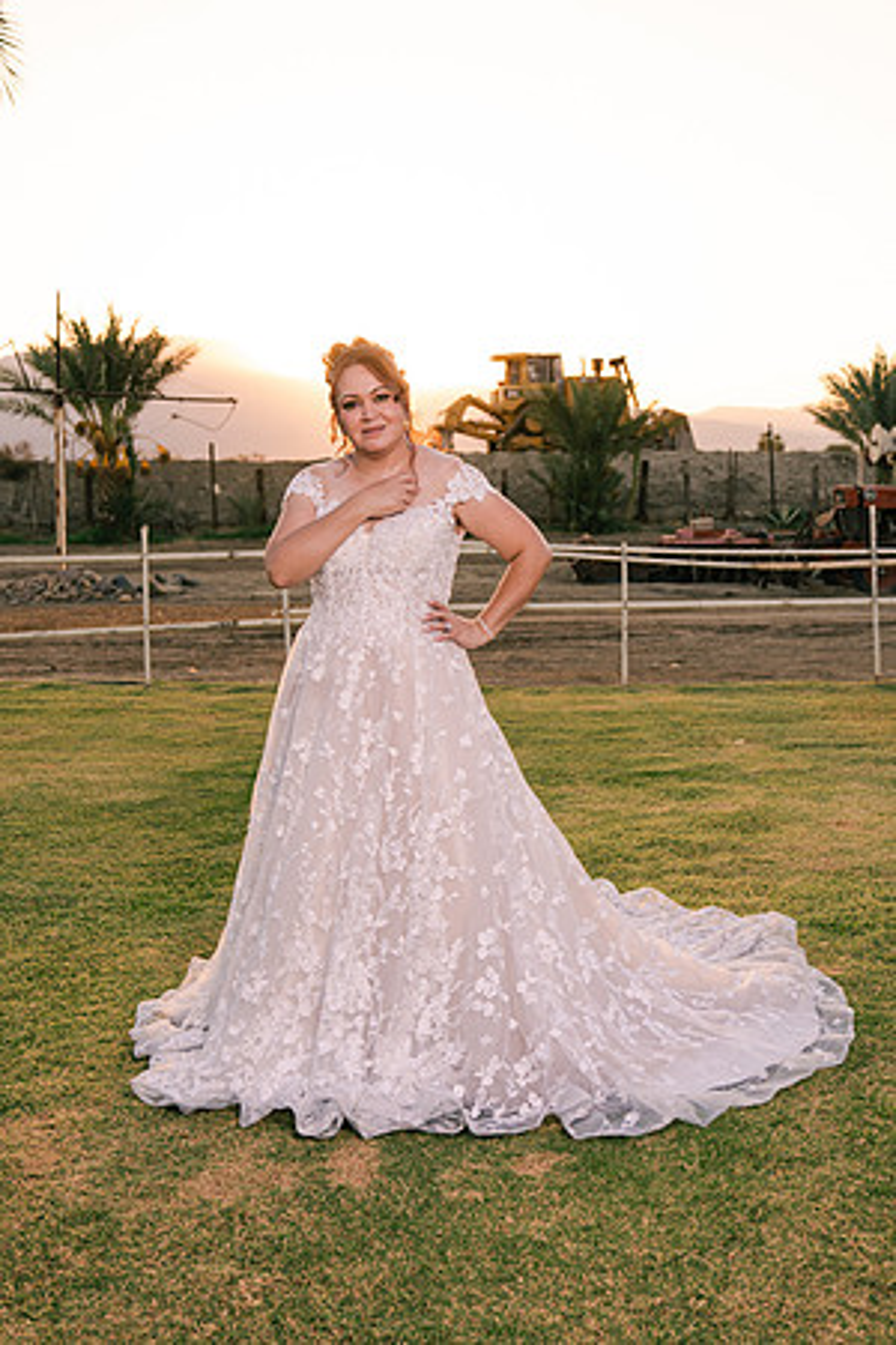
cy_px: 672
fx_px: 1568
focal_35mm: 42
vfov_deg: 46.4
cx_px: 448
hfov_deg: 31.9
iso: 200
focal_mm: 28
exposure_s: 1/640
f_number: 3.2
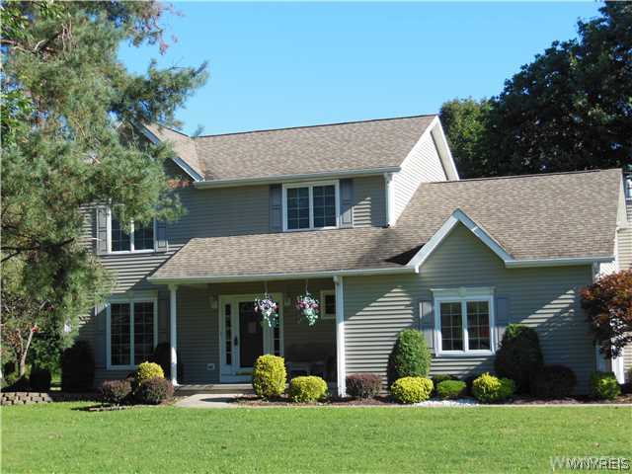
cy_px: 237
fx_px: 1095
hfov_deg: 32.2
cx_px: 316
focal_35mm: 60
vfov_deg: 24.4
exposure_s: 1/320
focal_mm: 10.7
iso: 125
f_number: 5
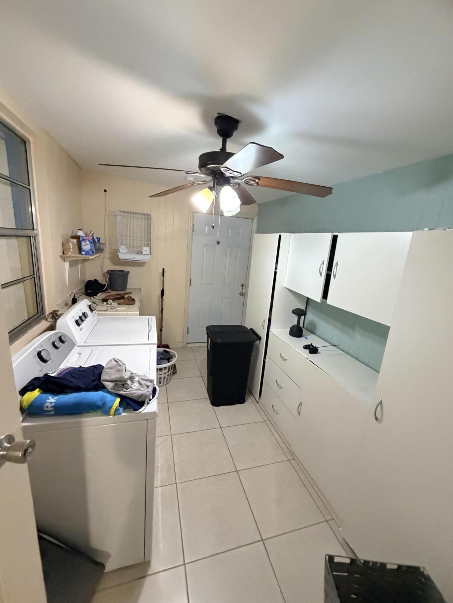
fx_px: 244
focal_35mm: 14
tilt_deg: -12.7
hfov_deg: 85.7
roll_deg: -6.2
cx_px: 226
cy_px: 302
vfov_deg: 102.1
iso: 800
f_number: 2.2
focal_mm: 2.22
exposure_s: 1/60
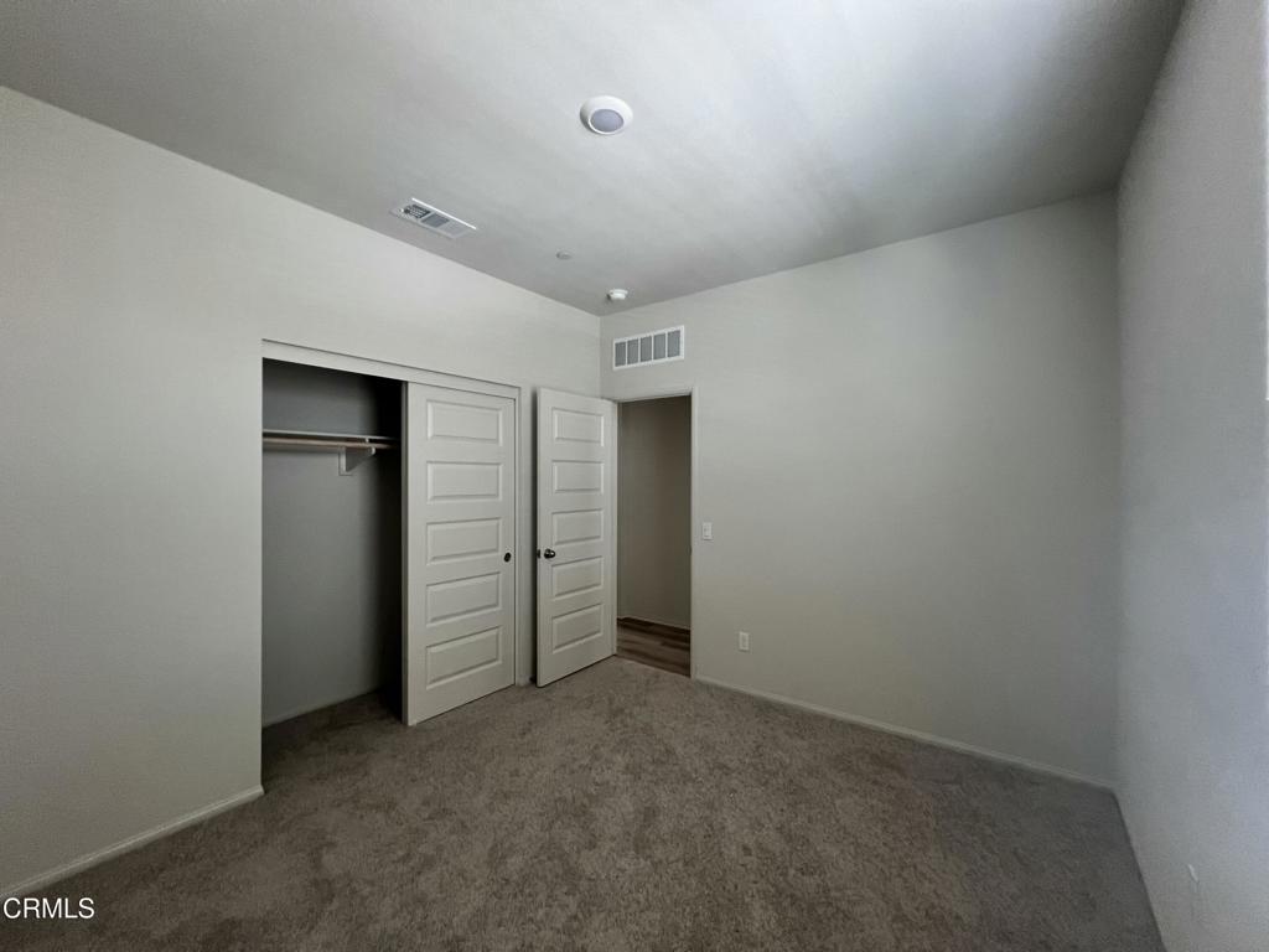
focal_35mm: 13
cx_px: 634
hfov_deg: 106.2
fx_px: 477
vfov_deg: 89.9
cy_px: 476
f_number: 1.8
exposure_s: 1/60
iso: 250
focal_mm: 1.57
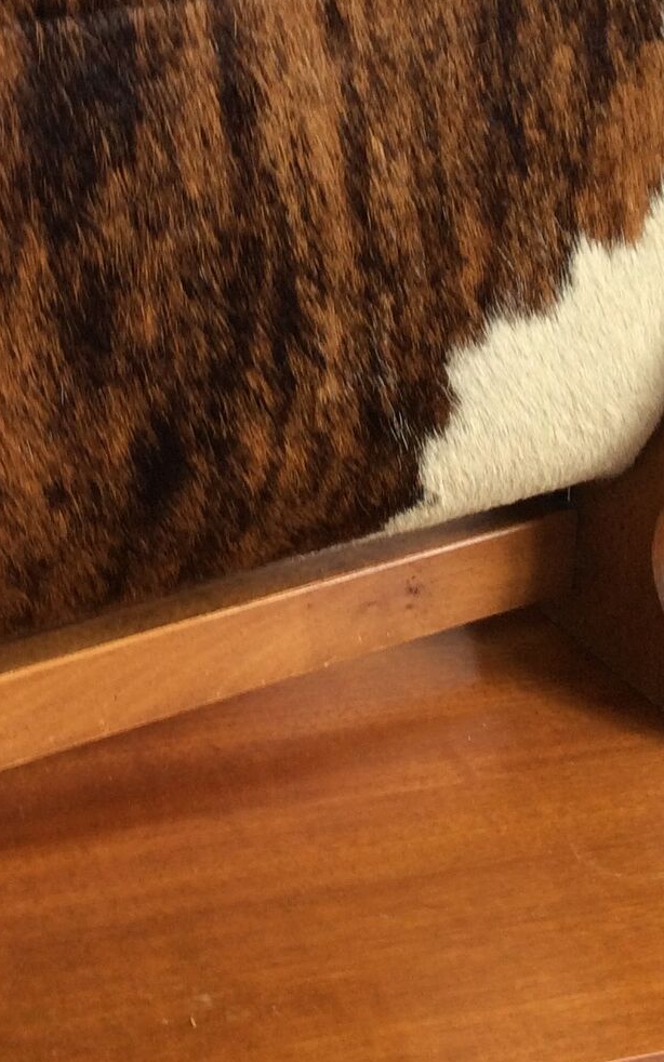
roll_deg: +1.2
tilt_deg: -21.9
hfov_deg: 18.7
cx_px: 140
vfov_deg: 29.0
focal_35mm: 69
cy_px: 195
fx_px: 1997
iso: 50
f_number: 2.4
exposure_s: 1/25
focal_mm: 3.3
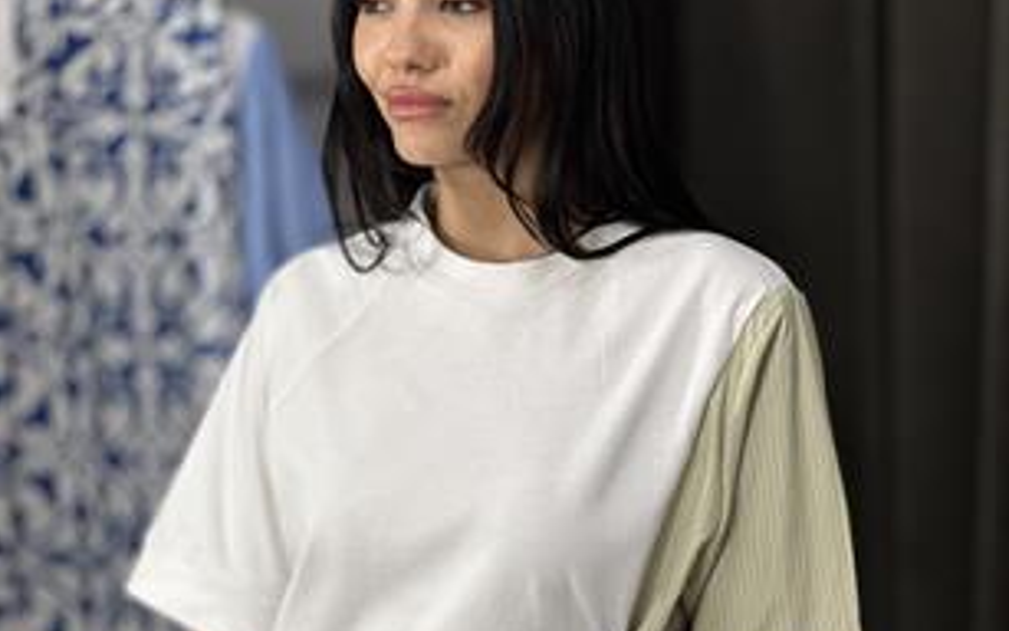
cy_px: 458
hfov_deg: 18.9
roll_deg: +0.6
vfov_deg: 11.9
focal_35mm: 110
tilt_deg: -8.5
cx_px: 506
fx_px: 3025
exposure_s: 1/100
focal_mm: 9
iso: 80
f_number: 2.8
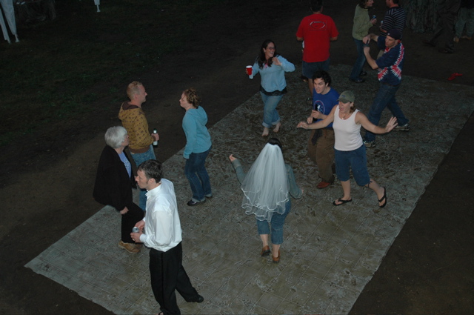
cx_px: 237
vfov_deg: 30.8
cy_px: 158
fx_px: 572
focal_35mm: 44
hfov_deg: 45.0
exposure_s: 1/60
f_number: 4
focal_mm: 29
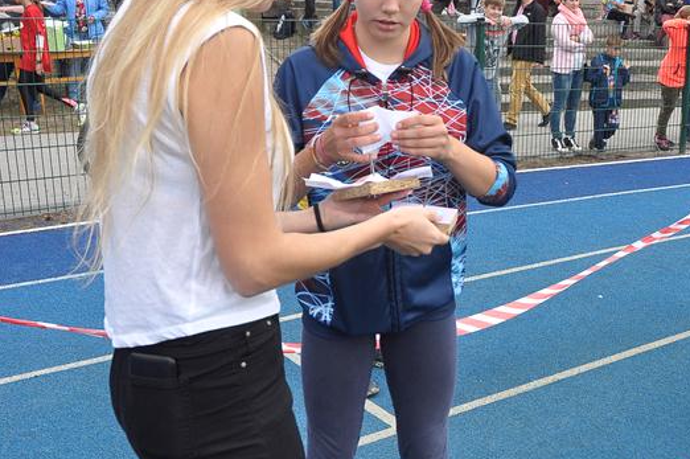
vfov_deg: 30.4
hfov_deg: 42.4
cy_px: 272
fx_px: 843
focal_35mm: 44
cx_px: 560
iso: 640
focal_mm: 18
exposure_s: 1/250
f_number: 8
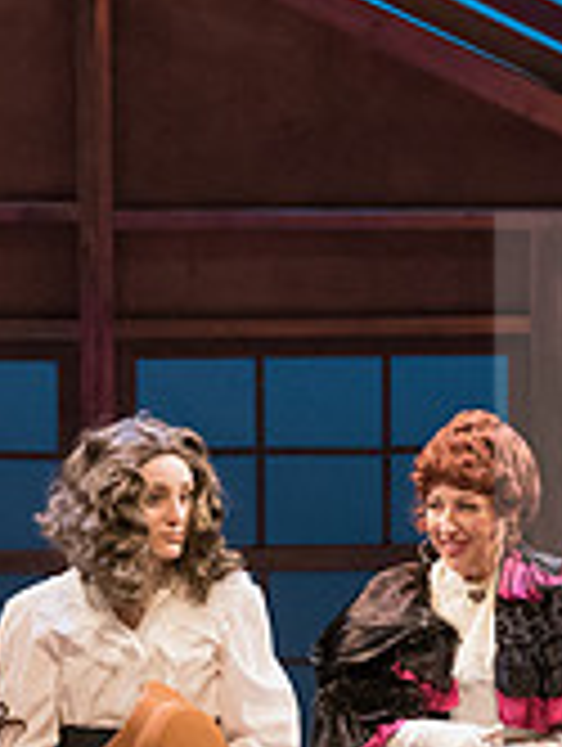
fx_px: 9414
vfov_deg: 4.5
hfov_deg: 3.4
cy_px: 758
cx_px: 360
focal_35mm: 436
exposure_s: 1/320
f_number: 4
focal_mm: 130
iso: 5000
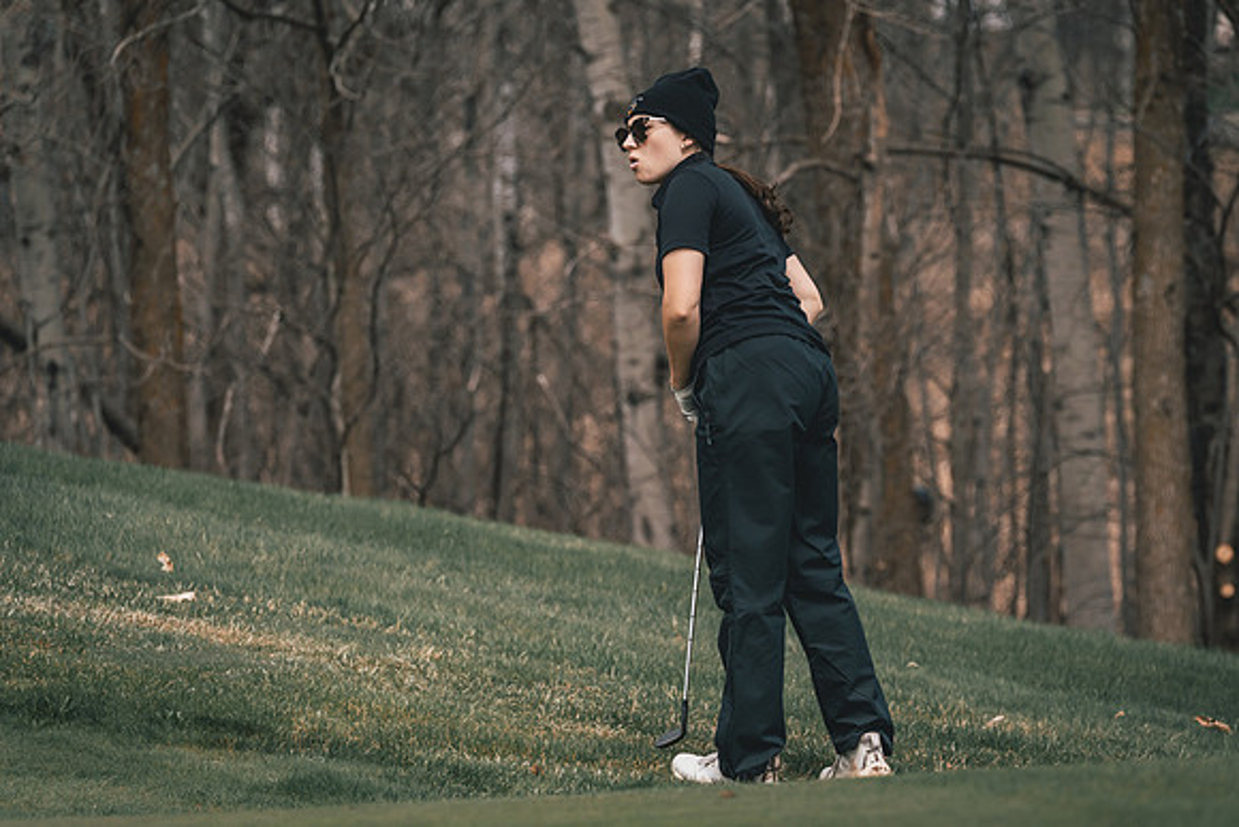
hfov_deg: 7.8
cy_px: 403
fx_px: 9110
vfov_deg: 5.2
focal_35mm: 265
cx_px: 692
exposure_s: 1/2000
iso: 640
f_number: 6.3
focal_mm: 232
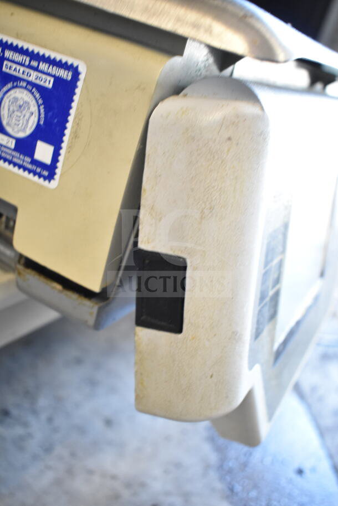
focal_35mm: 33
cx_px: 169
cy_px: 253
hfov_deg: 40.0
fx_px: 464
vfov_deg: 57.2
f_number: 3.8
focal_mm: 22
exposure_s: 1/50
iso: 1600
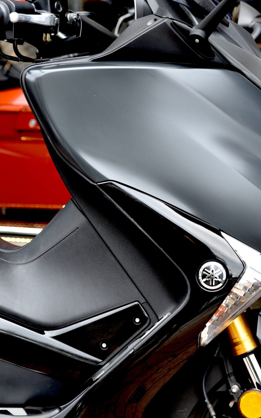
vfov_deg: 18.0
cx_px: 148
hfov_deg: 11.3
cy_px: 225
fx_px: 1320
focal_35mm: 116
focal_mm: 66
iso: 200
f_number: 2.8
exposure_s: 1/60
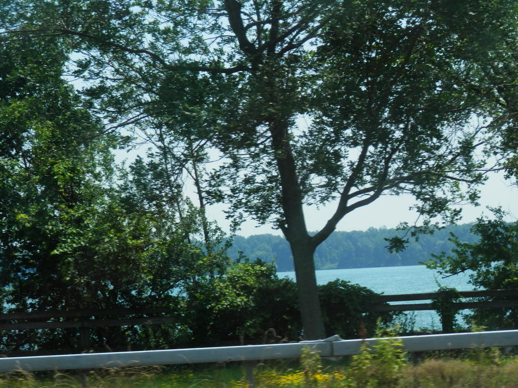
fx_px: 1317
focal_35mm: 88
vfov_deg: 16.8
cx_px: 259
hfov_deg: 22.3
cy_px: 194
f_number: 4.8
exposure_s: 1/400
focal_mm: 15.8
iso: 80
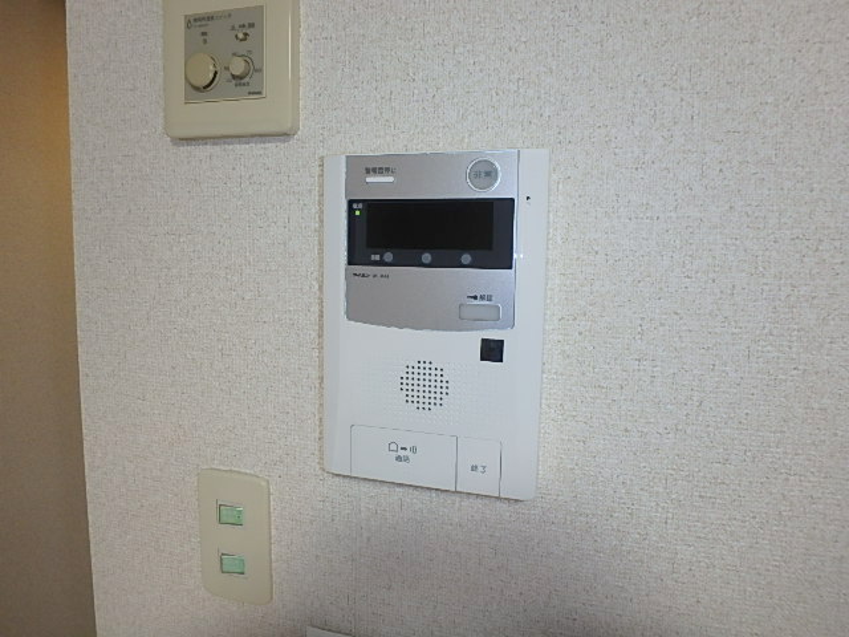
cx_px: 424
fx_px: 515
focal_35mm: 21
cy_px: 318
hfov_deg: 79.0
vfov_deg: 63.4
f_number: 3.5
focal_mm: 3.7
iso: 200
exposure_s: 1/40
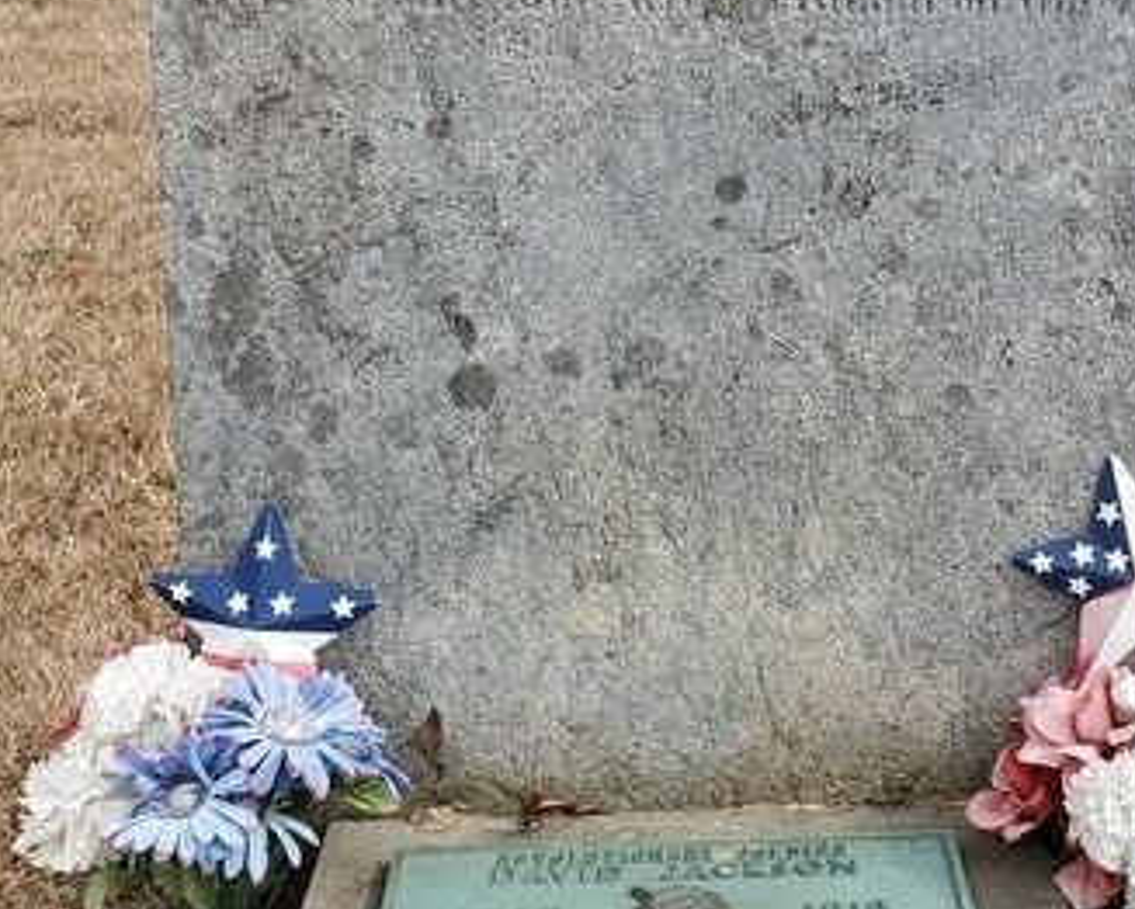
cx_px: 646
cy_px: 222
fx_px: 2084
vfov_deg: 24.3
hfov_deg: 30.4
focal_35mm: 62
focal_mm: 4.3
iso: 50
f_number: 2.4
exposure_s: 1/746
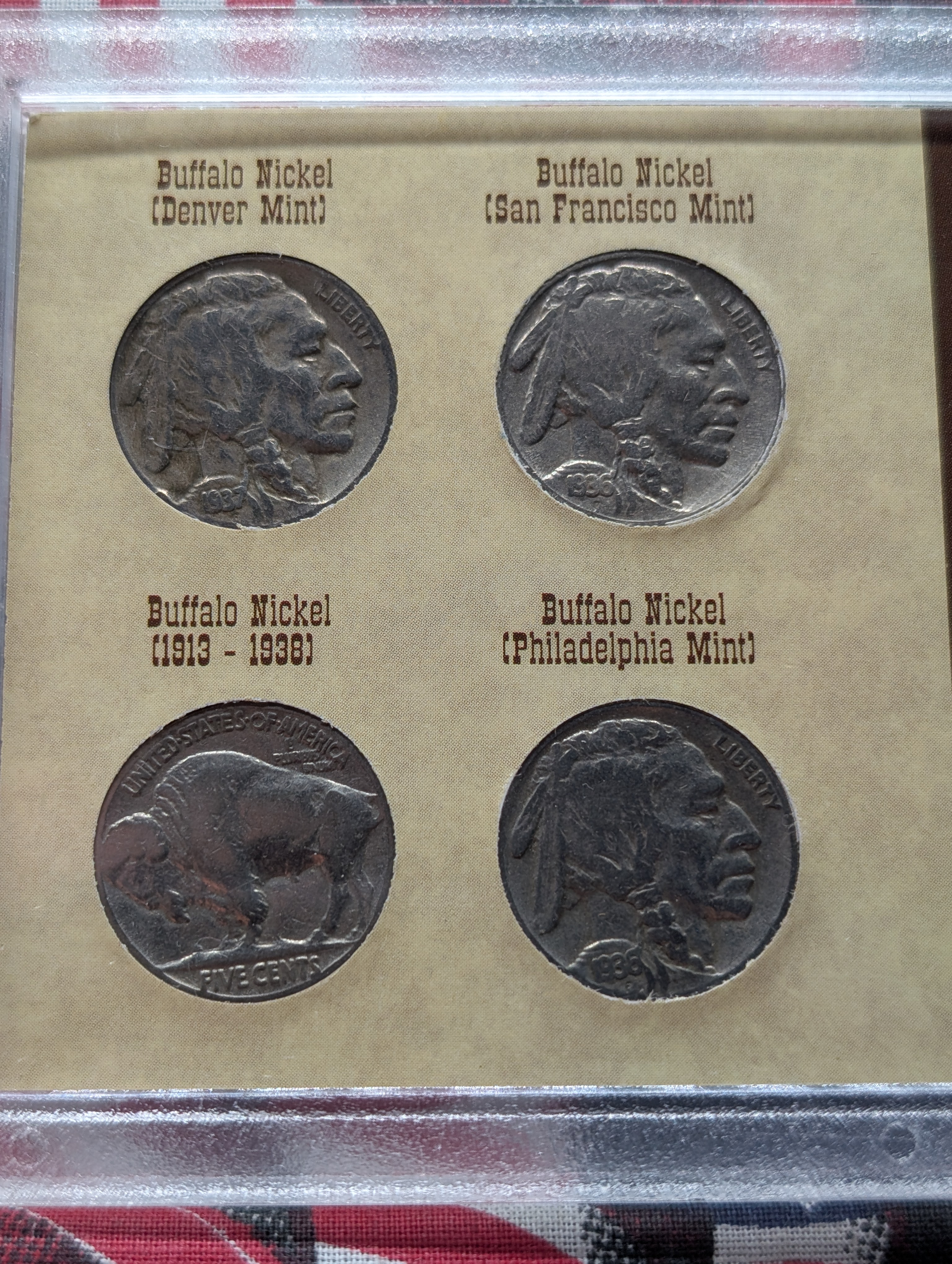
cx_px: 476
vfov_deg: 38.9
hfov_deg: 29.7
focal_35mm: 49
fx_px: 1792
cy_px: 632
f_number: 1.68
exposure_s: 1/52.6
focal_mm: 6.9
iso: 33
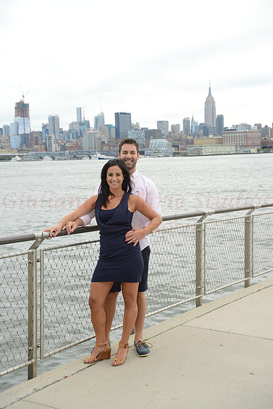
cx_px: 136
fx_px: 591
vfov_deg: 38.2
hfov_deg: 26.0
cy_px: 204
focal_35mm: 52
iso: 400
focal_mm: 52
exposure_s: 1/250
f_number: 10
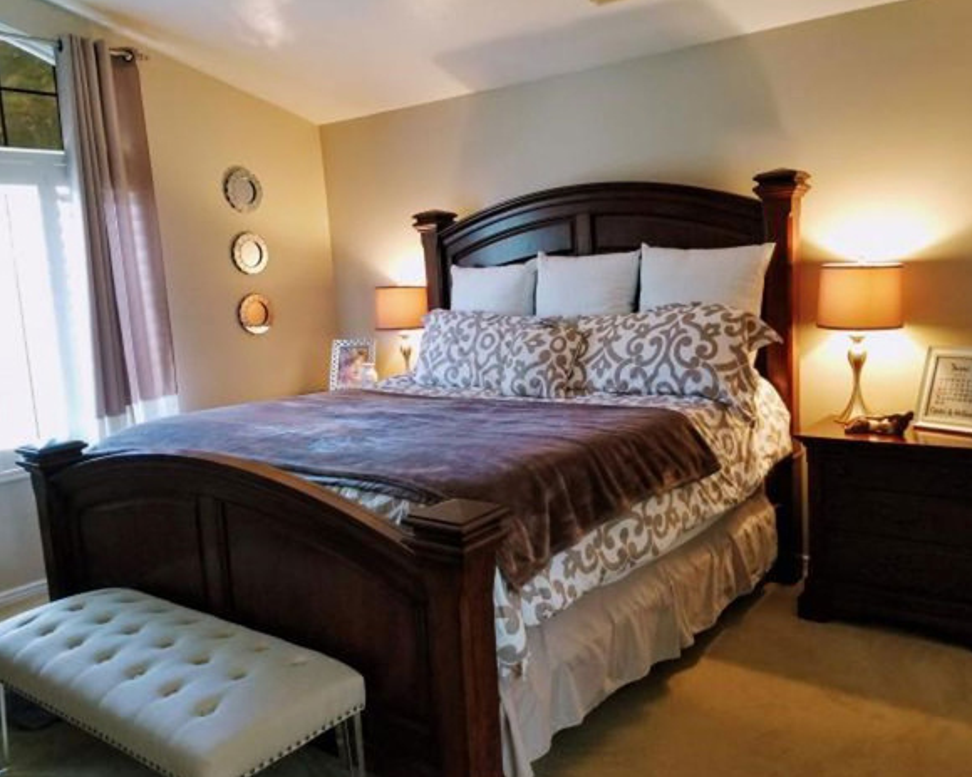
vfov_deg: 51.5
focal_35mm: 28
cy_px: 395
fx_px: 805
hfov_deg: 62.1
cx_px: 523
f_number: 1.7
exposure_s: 1/30
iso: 160
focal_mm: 4.25
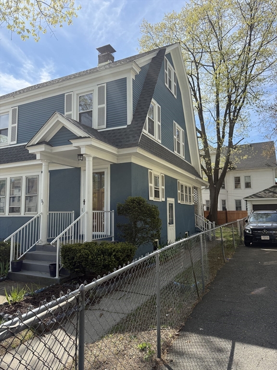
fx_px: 256
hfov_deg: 56.8
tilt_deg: +4.8
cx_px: 138
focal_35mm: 24
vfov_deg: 71.6
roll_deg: -1.8
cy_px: 185
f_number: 1.78
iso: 100
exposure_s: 1/3425
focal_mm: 6.76
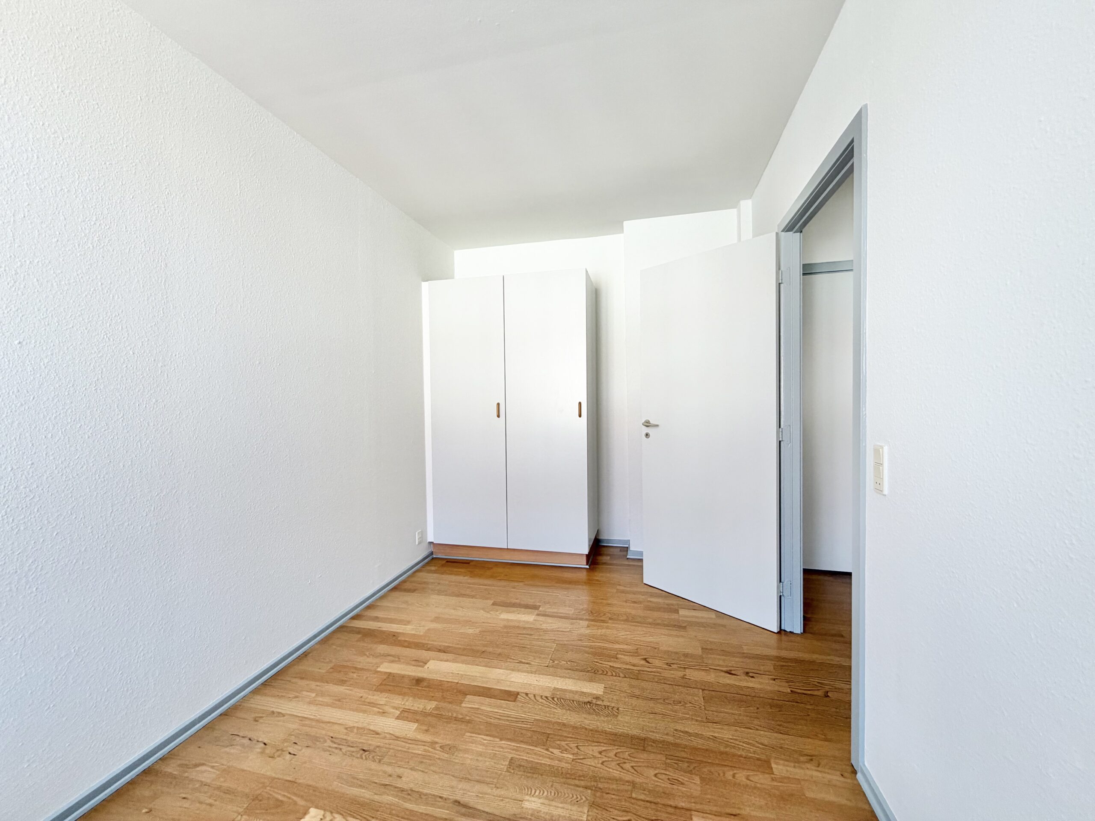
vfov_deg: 85.7
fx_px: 443
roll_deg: +1.3
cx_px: 548
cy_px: 410
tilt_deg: -1.6
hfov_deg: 102.1
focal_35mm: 14
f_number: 2.2
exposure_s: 1/121
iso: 64
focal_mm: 2.22
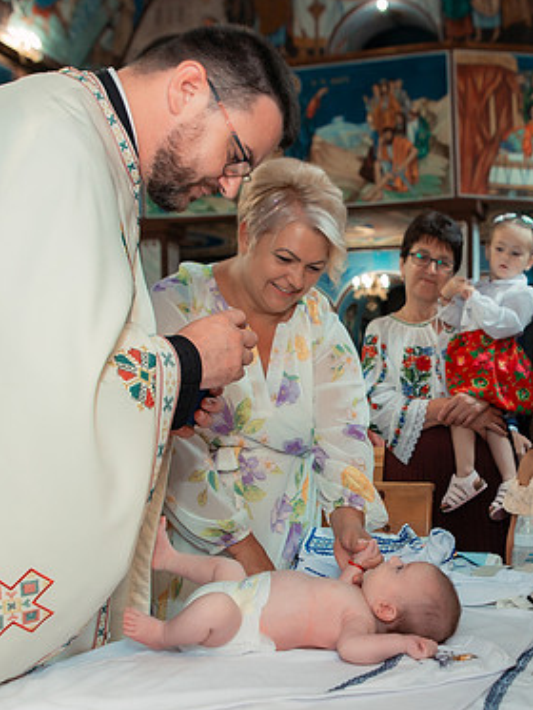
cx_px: 447
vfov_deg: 41.8
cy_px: 434
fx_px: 923
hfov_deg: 31.2
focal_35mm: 45
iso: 2000
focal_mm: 24
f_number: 3.5
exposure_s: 1/250
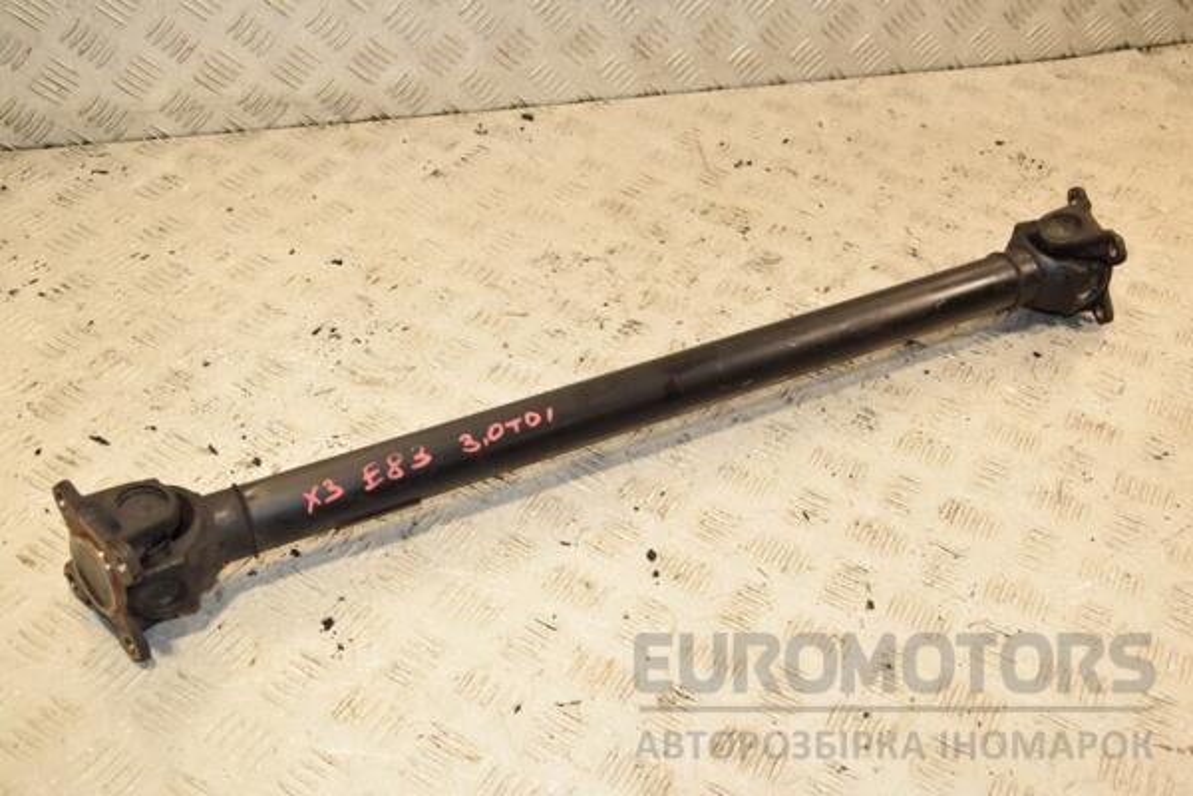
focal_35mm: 38
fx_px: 1243
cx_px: 596
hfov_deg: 51.3
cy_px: 398
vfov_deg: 35.5
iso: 800
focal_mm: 25
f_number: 7.1
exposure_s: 1/200
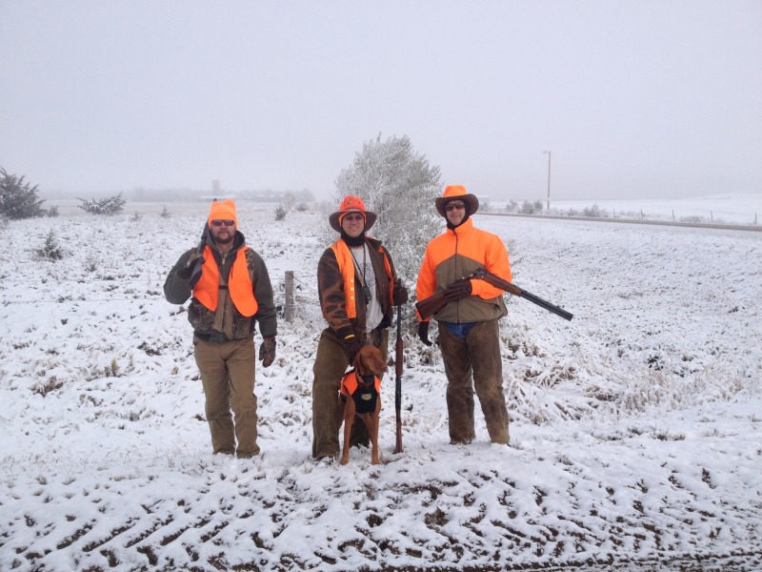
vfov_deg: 40.7
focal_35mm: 35
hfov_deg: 52.6
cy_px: 286
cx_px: 381
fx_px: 770
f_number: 2.4
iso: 50
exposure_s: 1/2304
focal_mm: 4.28
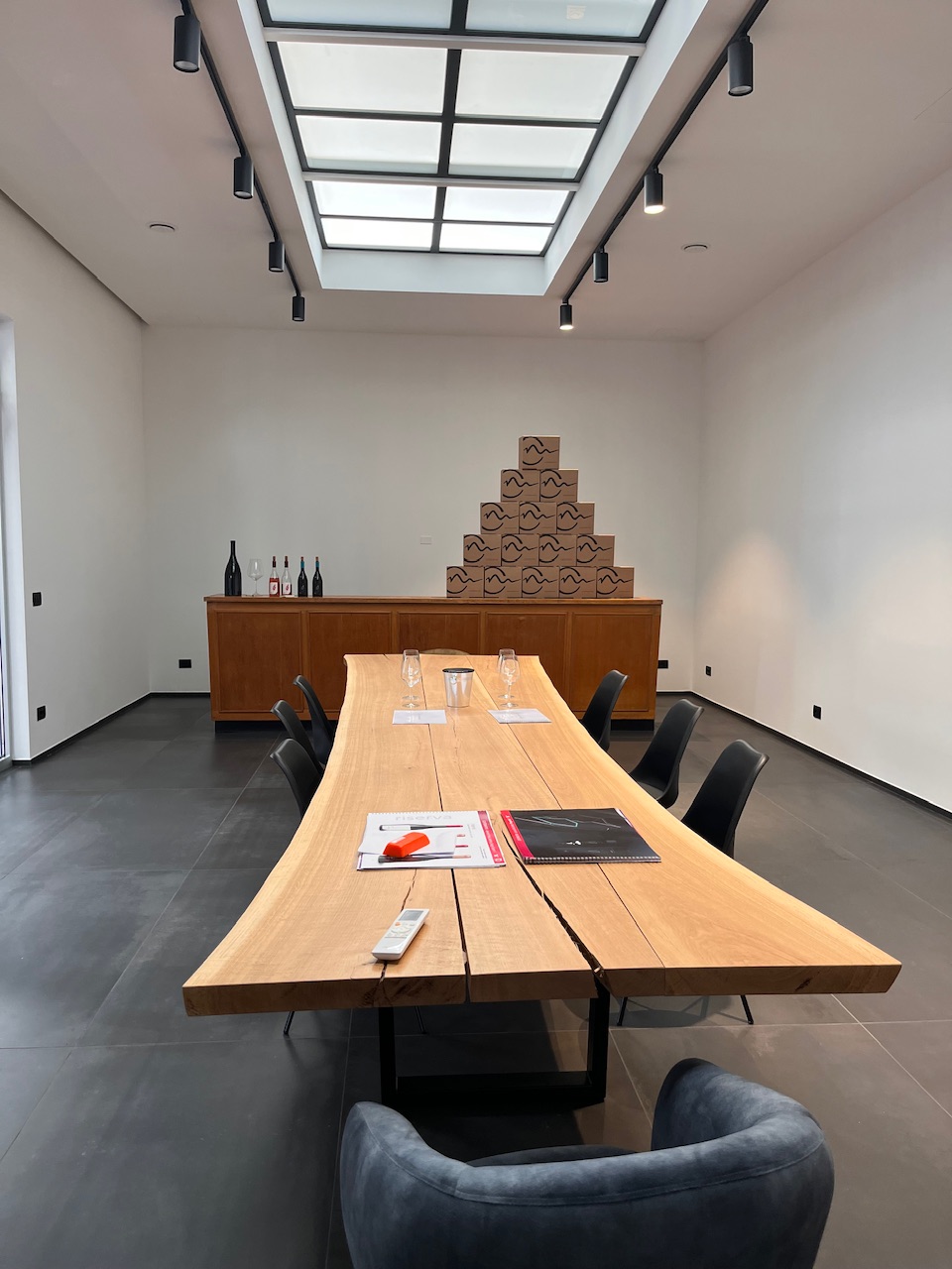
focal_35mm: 26
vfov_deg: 67.3
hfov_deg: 53.1
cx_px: 476
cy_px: 634
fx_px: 953
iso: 125
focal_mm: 5.1
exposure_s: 1/118
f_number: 1.6
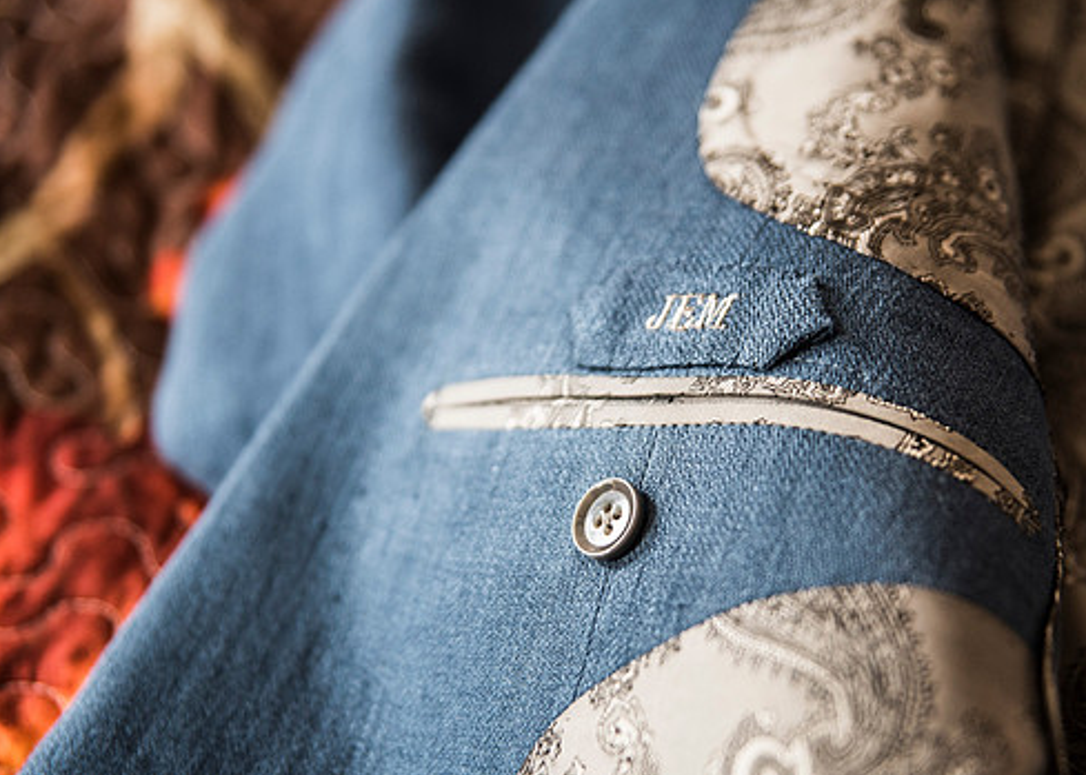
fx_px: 2683
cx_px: 637
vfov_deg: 16.4
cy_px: 433
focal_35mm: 87
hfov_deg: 22.9
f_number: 2.8
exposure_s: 1/100
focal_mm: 70
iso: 720
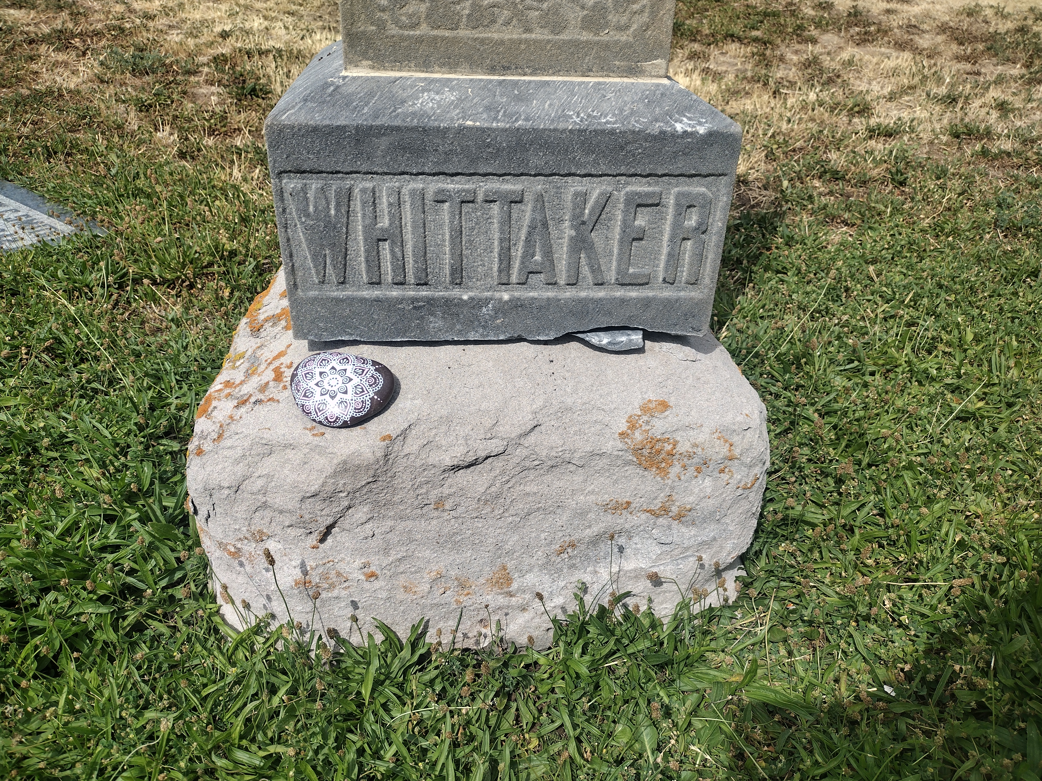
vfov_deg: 51.4
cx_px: 521
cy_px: 390
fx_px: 813
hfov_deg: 65.3
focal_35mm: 27
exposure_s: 1/1854
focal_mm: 4.71
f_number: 1.7
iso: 100
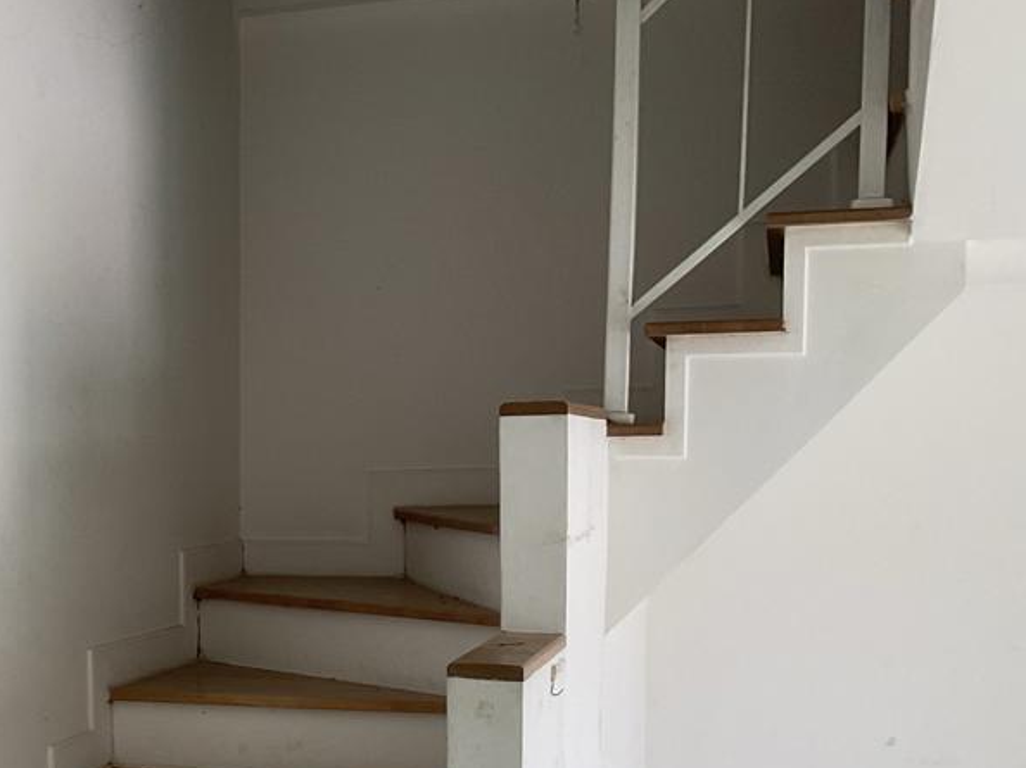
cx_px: 124
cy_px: 623
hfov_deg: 32.8
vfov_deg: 25.6
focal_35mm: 56
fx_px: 1659
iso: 64
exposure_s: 1/120
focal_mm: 3
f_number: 1.8
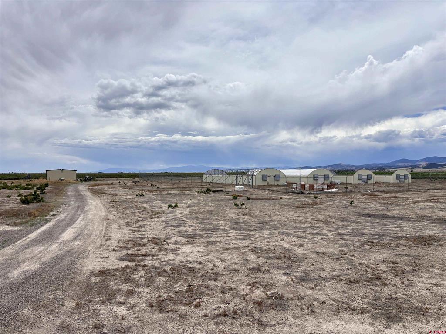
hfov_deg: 67.3
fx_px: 335
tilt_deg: +0.6
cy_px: 167
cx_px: 223
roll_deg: -0.1
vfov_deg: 53.1
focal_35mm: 26
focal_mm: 5.96
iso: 50
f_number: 1.6
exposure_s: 1/8333
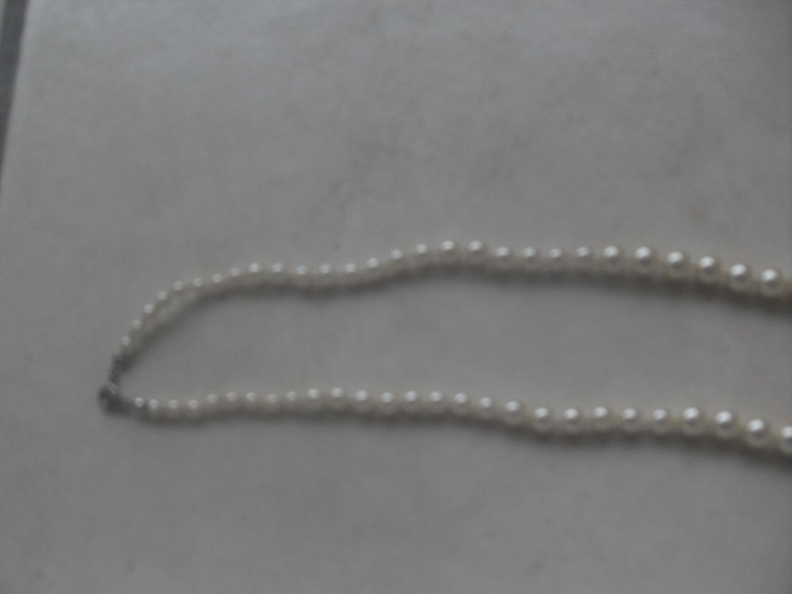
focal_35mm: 37
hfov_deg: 50.1
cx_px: 396
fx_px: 847
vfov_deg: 38.7
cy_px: 297
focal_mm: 6.3
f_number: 2.8
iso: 100
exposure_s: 1/60
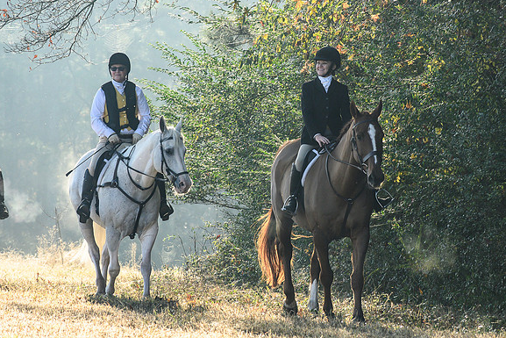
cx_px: 343
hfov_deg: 3.8
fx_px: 7549
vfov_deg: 2.6
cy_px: 102
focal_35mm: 537
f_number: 8
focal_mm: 250
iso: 640
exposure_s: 1/500
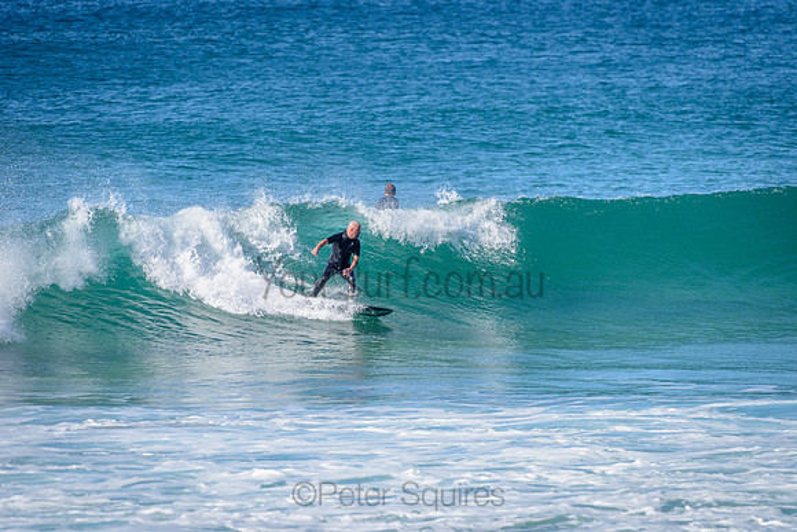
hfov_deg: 4.1
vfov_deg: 2.8
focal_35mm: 500
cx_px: 398
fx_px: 11072
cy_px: 266
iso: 220
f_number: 5.6
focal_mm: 500
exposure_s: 1/2000
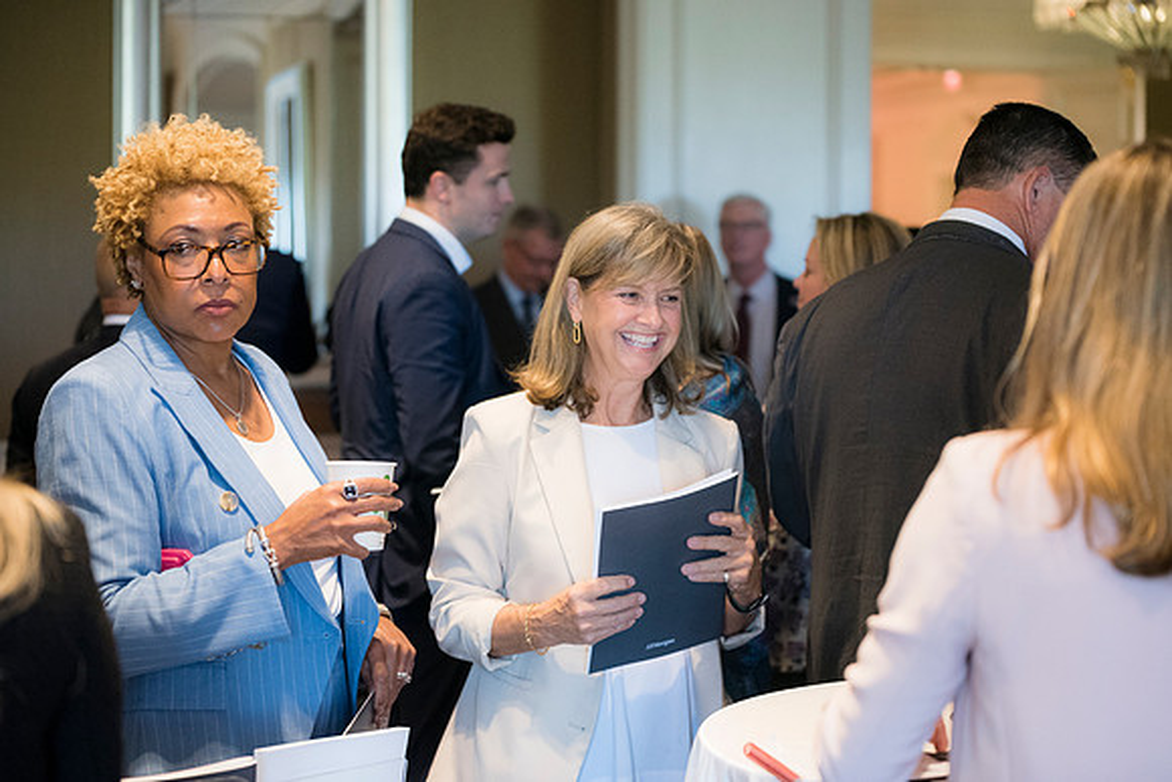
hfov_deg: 28.8
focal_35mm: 70
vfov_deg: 19.5
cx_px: 586
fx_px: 2279
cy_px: 391
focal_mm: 70
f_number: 2.8
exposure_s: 1/125
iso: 3600
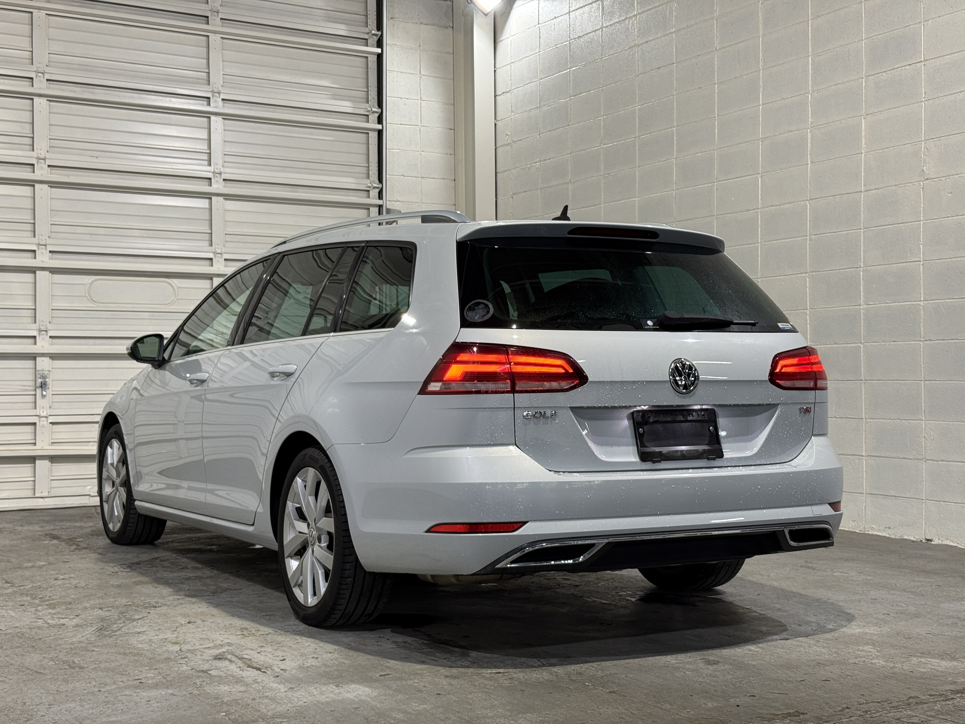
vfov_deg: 30.3
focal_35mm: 48
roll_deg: +0.0
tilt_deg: +0.7
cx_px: 482
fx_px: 1338
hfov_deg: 39.7
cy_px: 362
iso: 80
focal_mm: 6.76
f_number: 1.78
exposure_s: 1/60
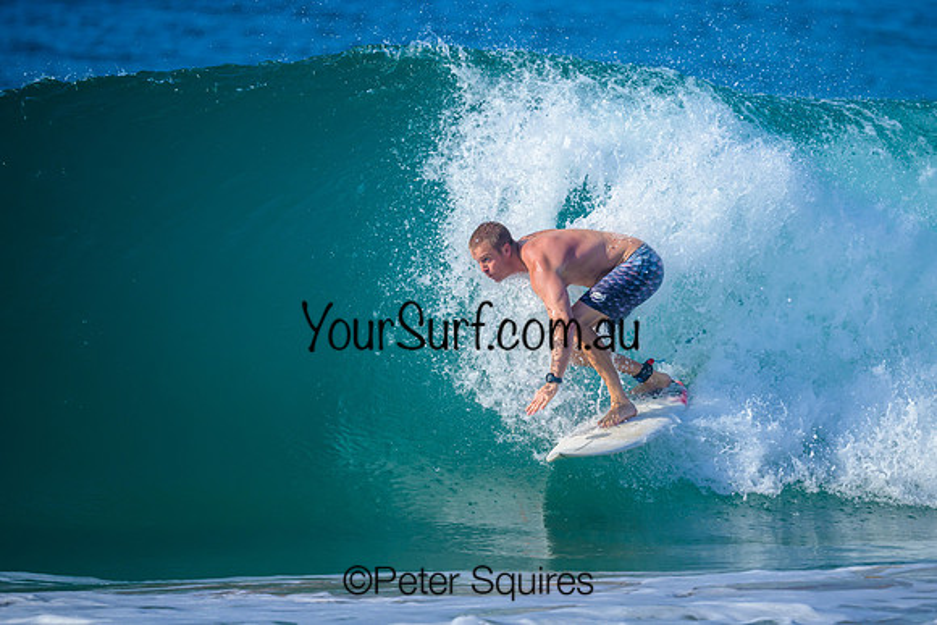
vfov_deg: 1.5
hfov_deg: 2.2
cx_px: 550
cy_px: 299
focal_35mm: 939
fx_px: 24457
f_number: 6.3
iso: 360
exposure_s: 1/2500
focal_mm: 800
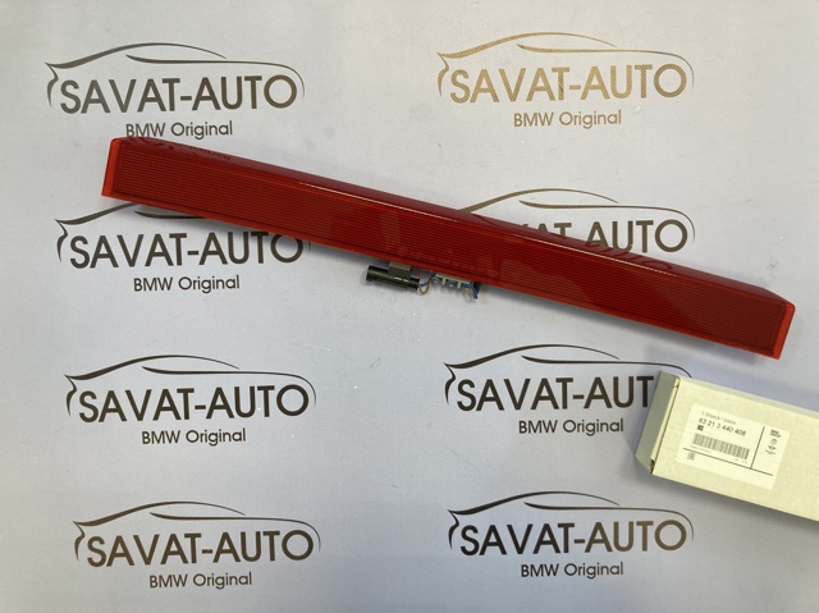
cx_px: 410
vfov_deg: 49.7
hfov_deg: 63.5
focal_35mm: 28
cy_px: 306
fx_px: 662
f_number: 1.8
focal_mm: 3.99
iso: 80
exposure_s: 1/85
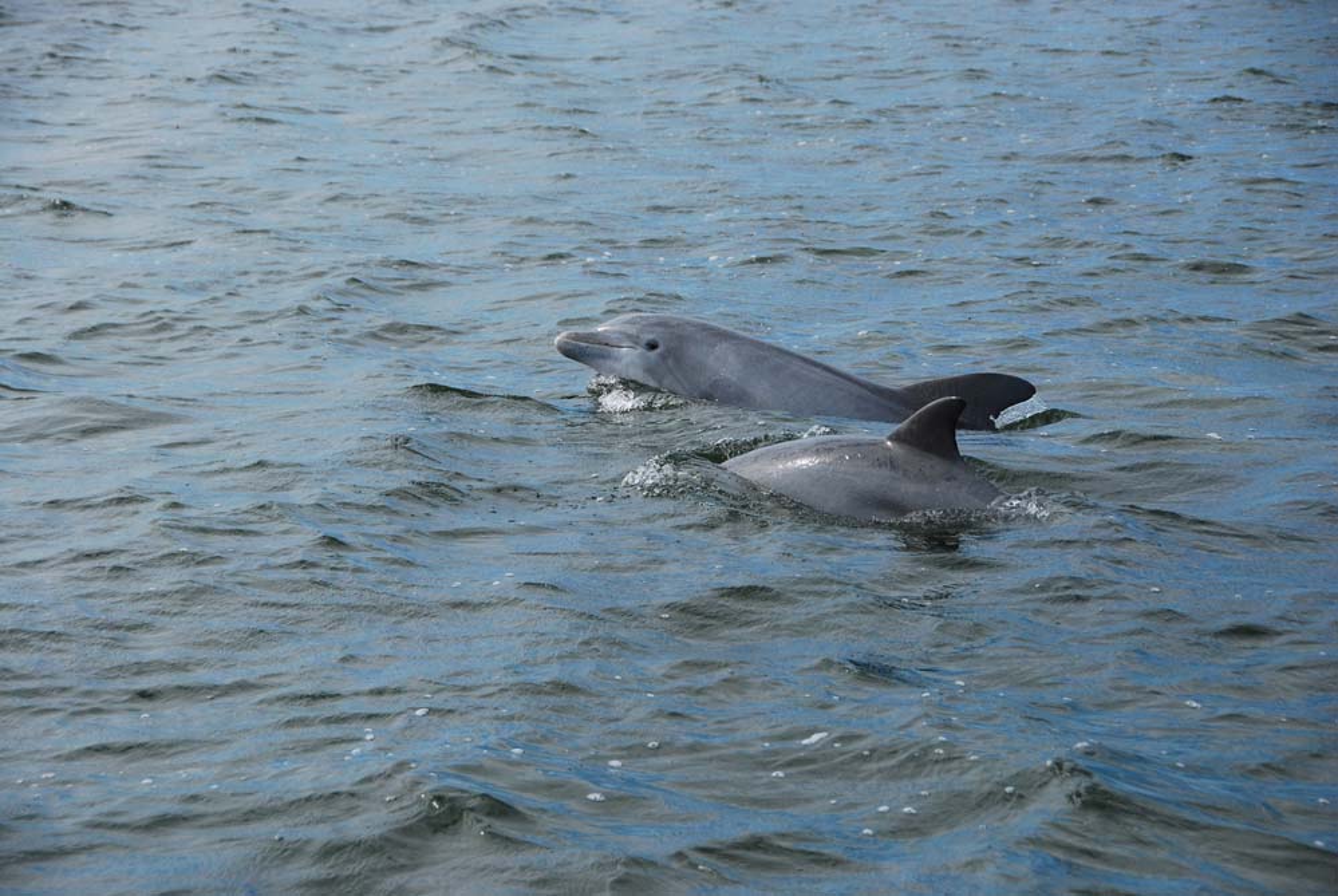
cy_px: 448
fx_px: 4466
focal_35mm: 120
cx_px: 669
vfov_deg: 11.5
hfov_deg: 17.0
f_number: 5.6
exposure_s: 1/2000
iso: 400
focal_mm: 80
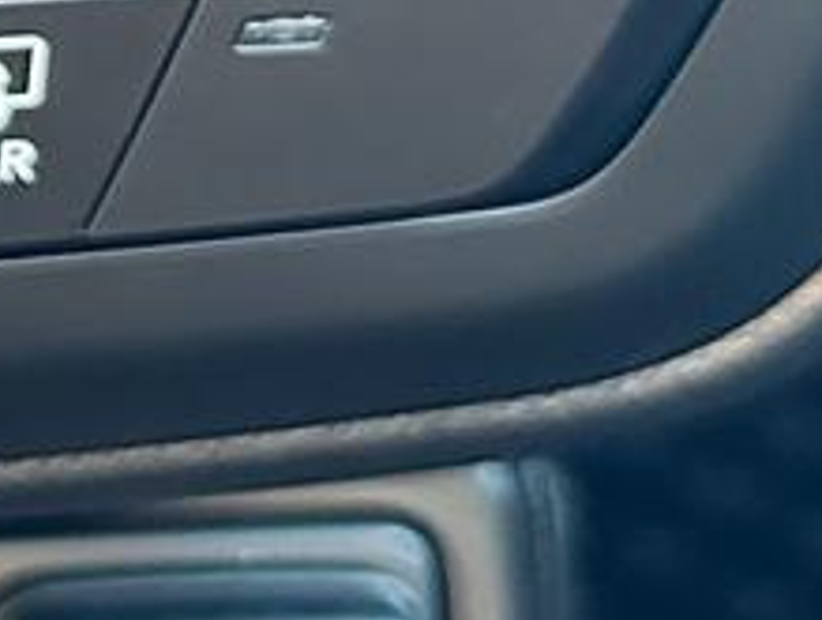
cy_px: -372
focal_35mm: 140
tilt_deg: -30.1
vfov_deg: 10.2
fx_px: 3330
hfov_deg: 12.7
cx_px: -717
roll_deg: -0.7
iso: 1000
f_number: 1.78
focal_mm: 6.86
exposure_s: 1/55
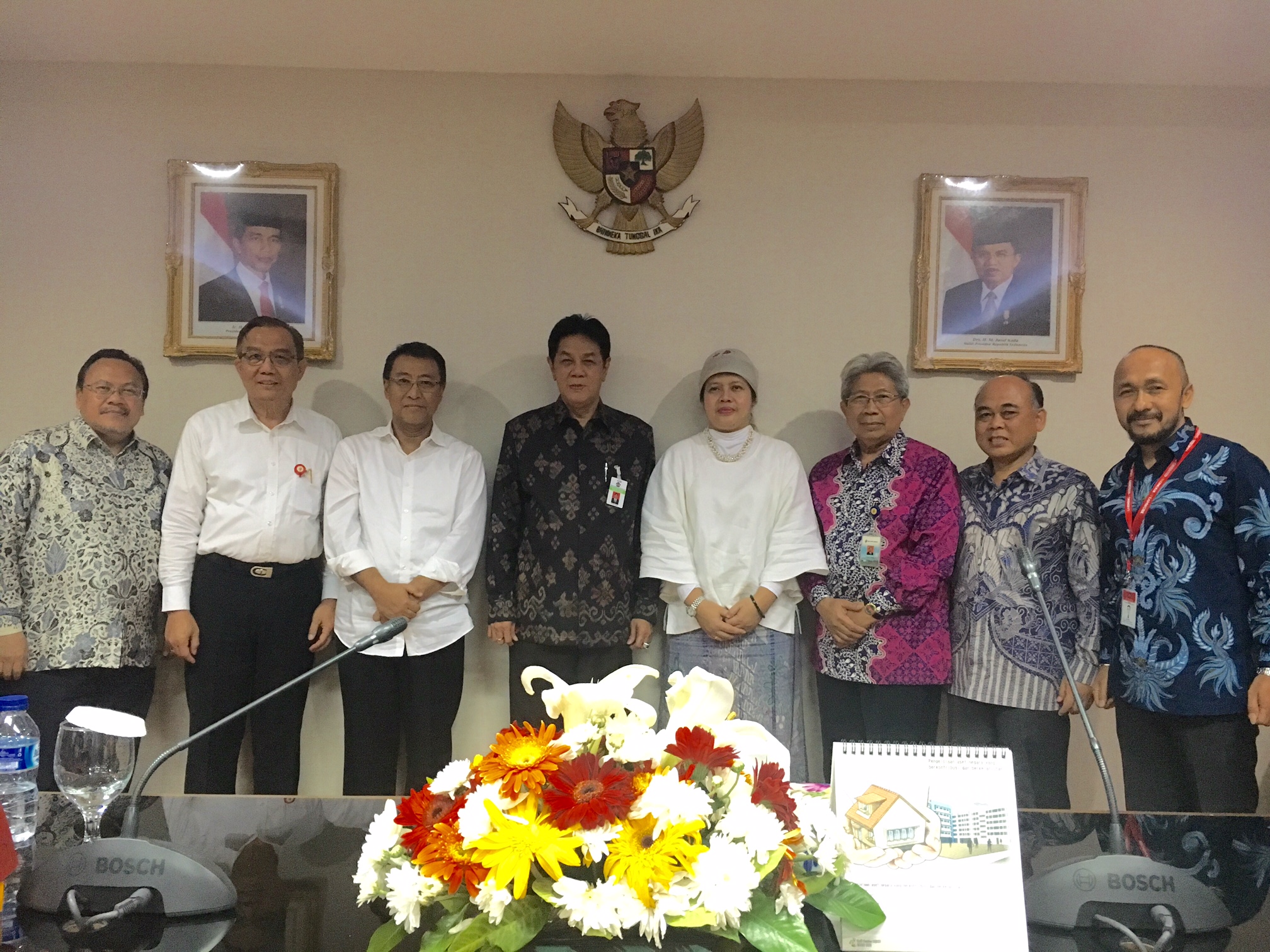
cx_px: 635
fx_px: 1064
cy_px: 476
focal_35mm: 29
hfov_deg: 61.7
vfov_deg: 48.2
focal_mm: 4.15
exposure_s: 1/17
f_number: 2.2
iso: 200
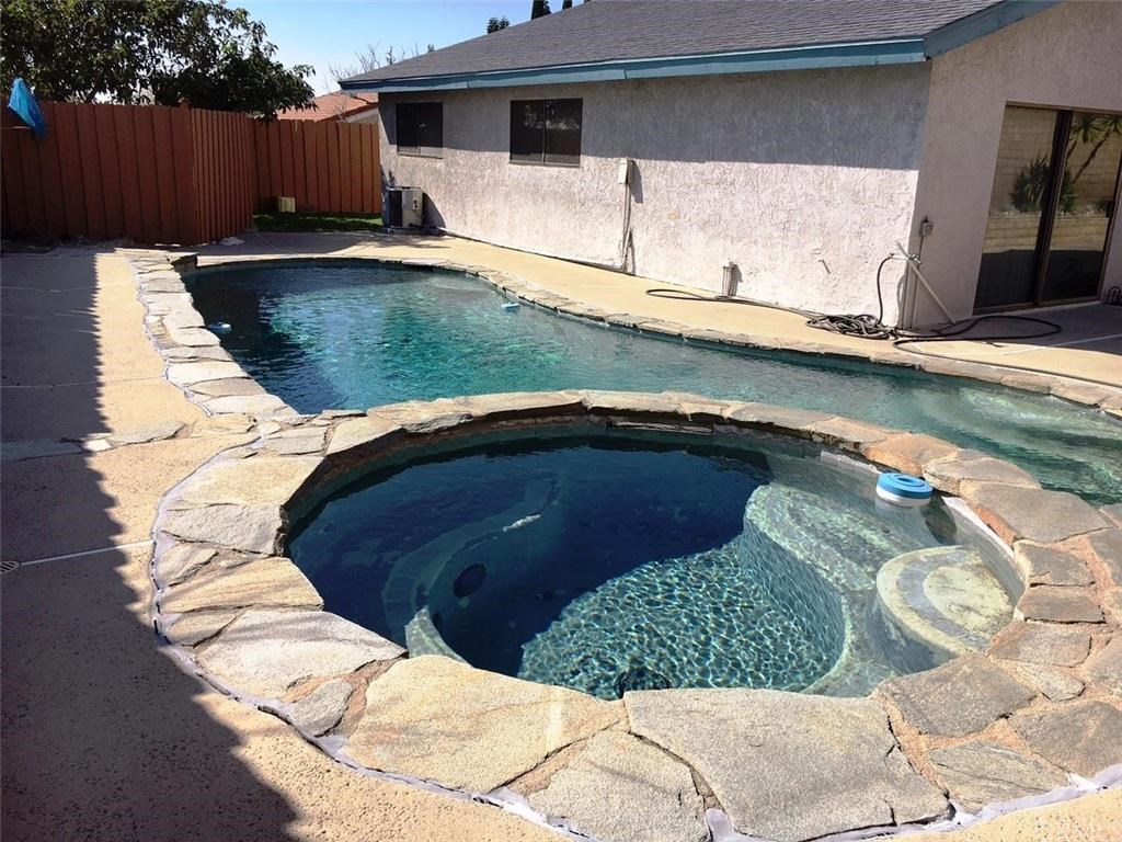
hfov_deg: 61.7
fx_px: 940
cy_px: 421
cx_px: 561
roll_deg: -1.9
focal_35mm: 29
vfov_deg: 48.2
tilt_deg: -16.3
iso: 25
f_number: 2.2
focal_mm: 4.15
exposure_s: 1/1709
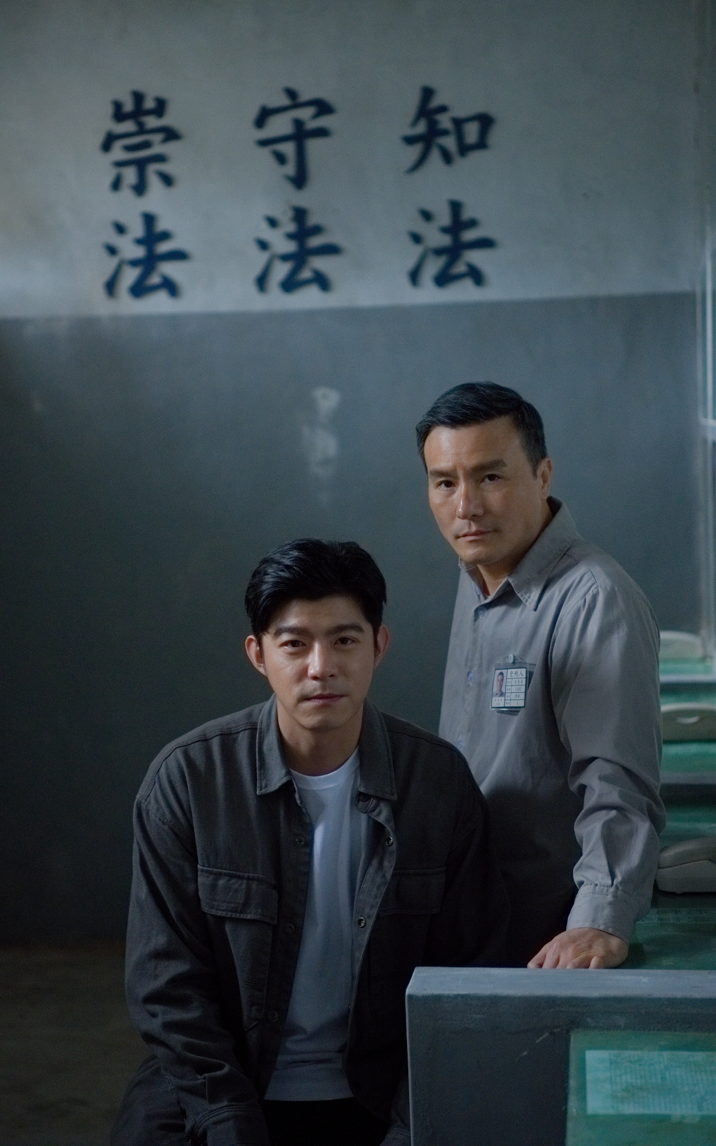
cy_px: 569
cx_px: 342
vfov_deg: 28.6
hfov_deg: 18.1
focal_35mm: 72
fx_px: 2248
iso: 1600
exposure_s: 1/200
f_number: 3.2
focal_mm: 70
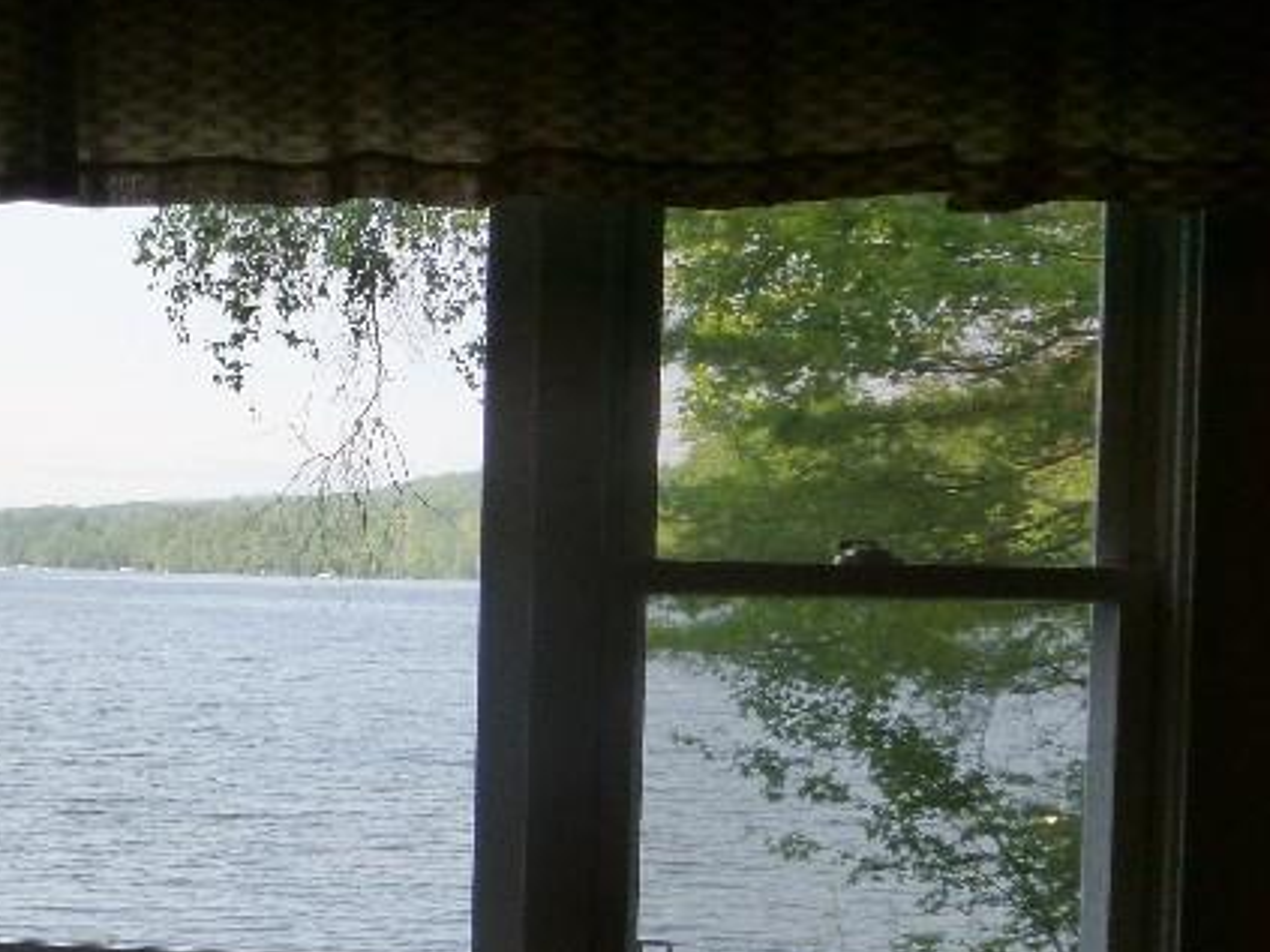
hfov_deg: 24.3
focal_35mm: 75
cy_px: 652
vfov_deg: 19.6
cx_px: -120
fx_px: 2751
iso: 200
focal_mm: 5.4
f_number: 3.6
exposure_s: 1/320
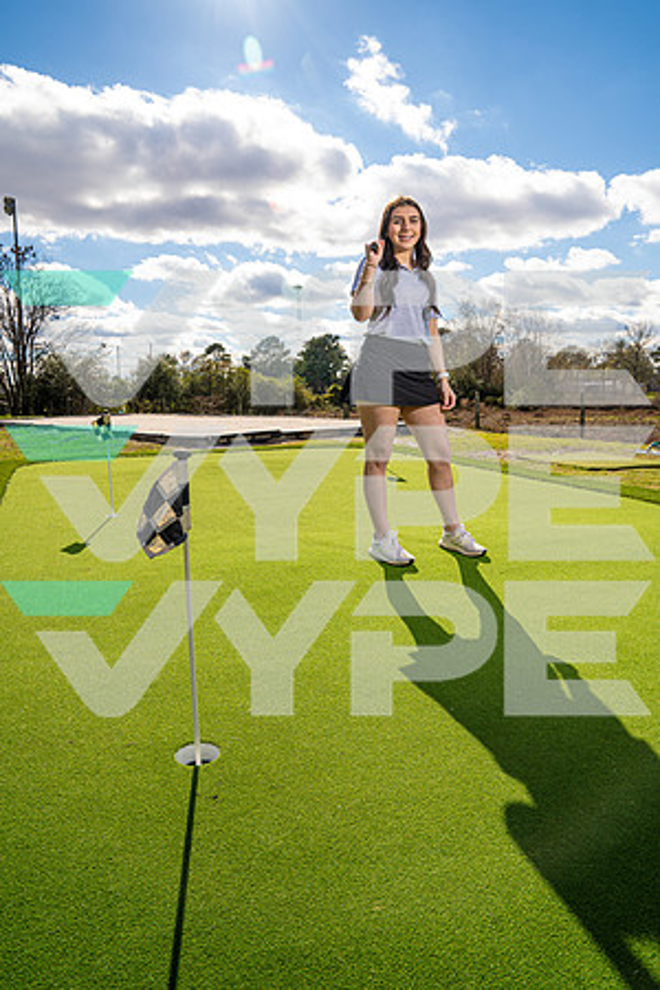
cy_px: 495
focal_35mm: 24
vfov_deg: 73.7
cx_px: 330
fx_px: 660
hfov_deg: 53.1
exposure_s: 1/250
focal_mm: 24
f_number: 7.1
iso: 100
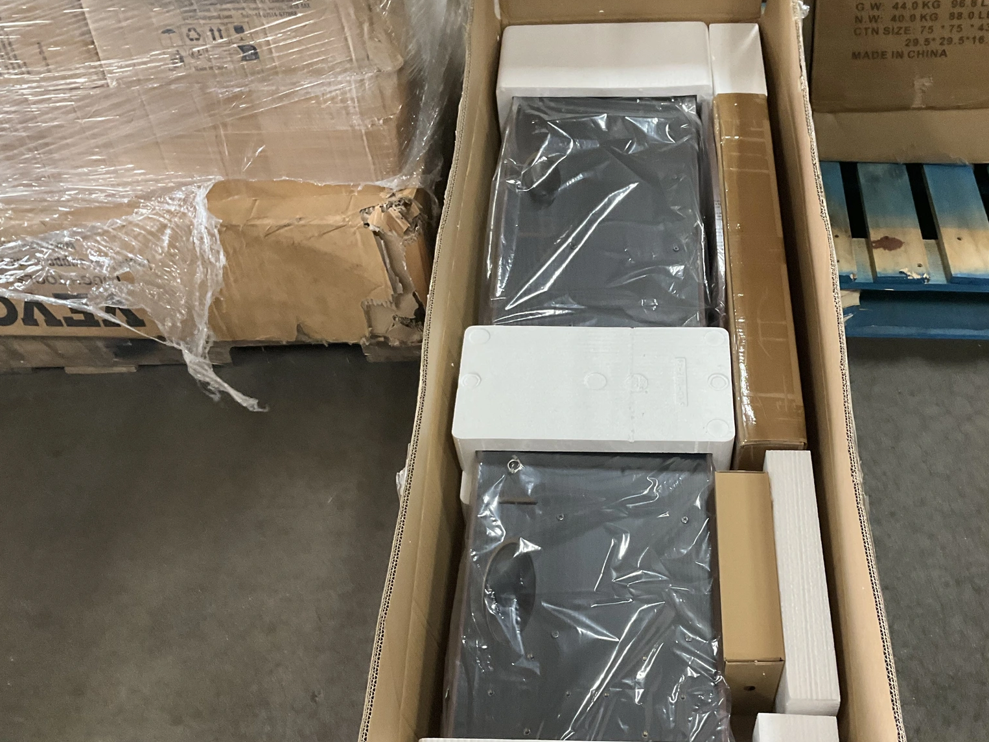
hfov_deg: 48.6
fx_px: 1086
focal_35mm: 38
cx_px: 599
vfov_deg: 37.7
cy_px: 401
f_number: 1.8
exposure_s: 1/60
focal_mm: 3
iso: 200
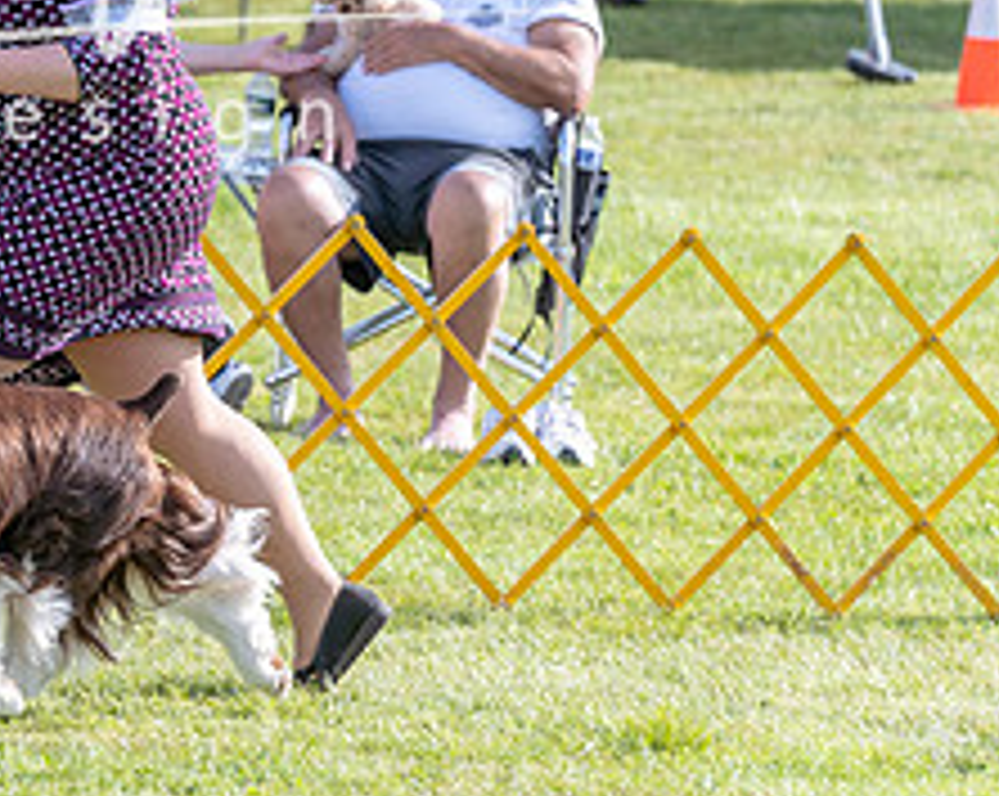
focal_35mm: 373
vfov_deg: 4.1
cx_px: -225
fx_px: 11014
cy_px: 254
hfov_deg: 5.2
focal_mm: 152
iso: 400
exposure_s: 1/1250
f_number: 5.6
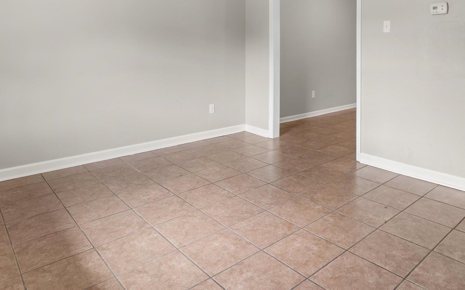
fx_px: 330
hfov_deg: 69.8
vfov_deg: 44.6
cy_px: 48
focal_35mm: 26
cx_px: 277
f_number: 8
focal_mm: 10
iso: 100
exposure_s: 1
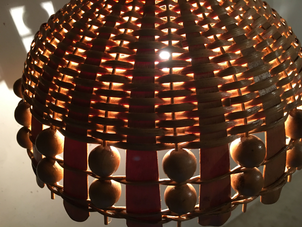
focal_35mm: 29
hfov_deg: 61.7
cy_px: 114
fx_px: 253
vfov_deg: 48.2
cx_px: 151
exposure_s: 1/17
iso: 100
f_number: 2.2
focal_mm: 4.15
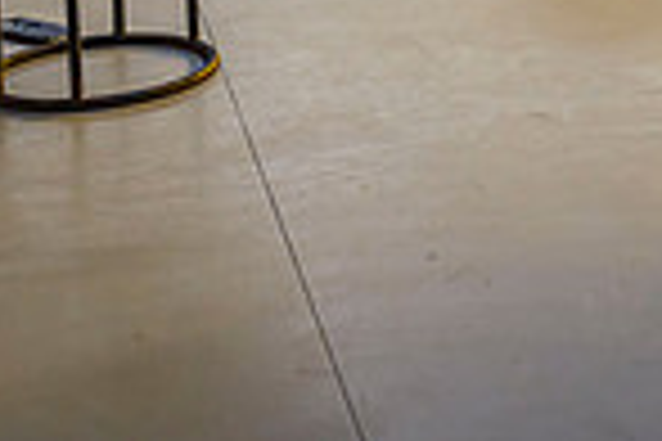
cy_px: -627
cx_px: 1105
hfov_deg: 11.8
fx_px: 3016
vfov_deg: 7.8
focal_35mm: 164
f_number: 2.8
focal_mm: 31
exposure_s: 1/320
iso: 1000
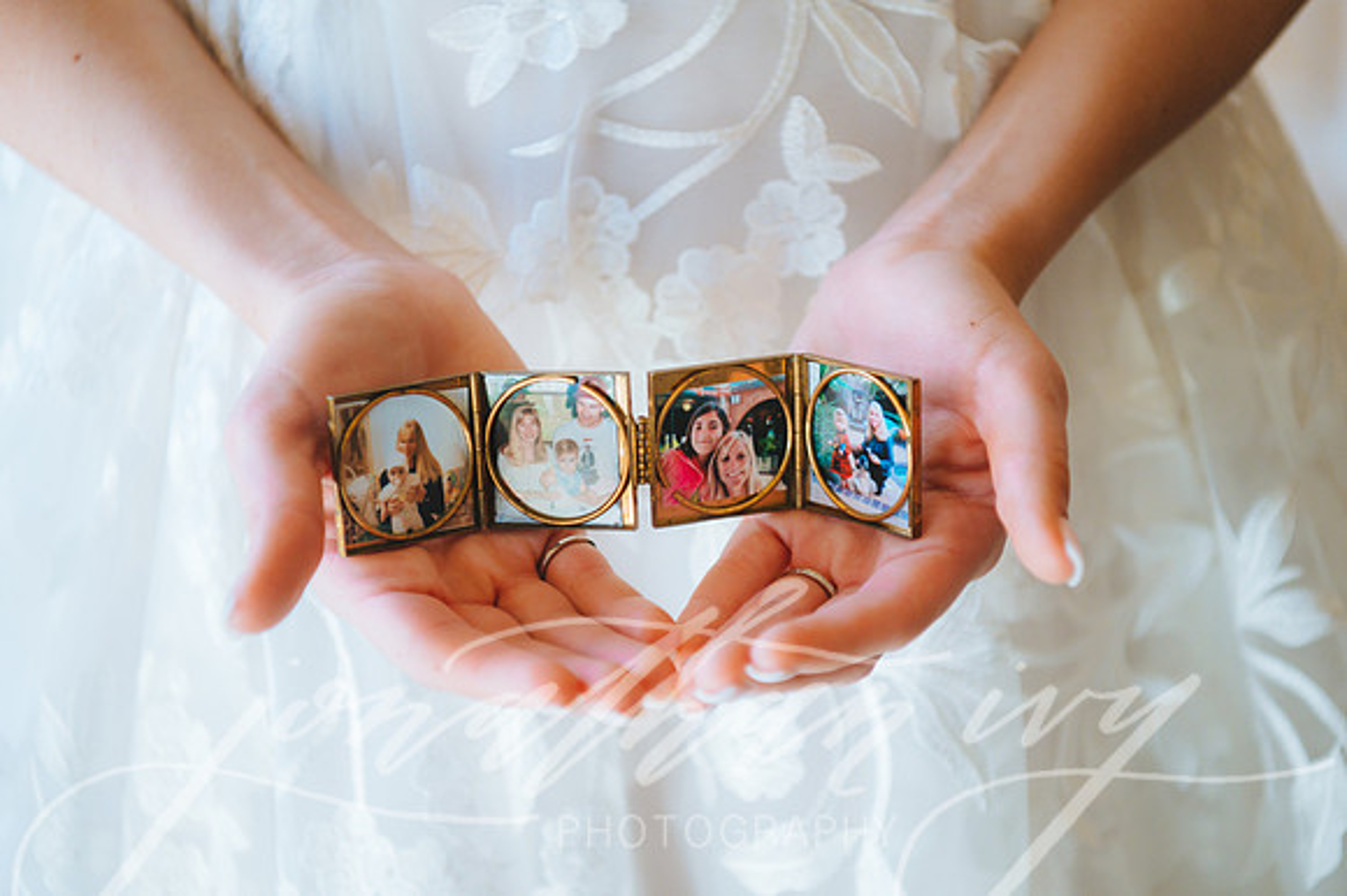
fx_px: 2714
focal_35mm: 73
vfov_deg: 18.8
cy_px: 465
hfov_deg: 27.9
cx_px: 698
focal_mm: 70
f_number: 2.8
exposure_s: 1/400
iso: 1250
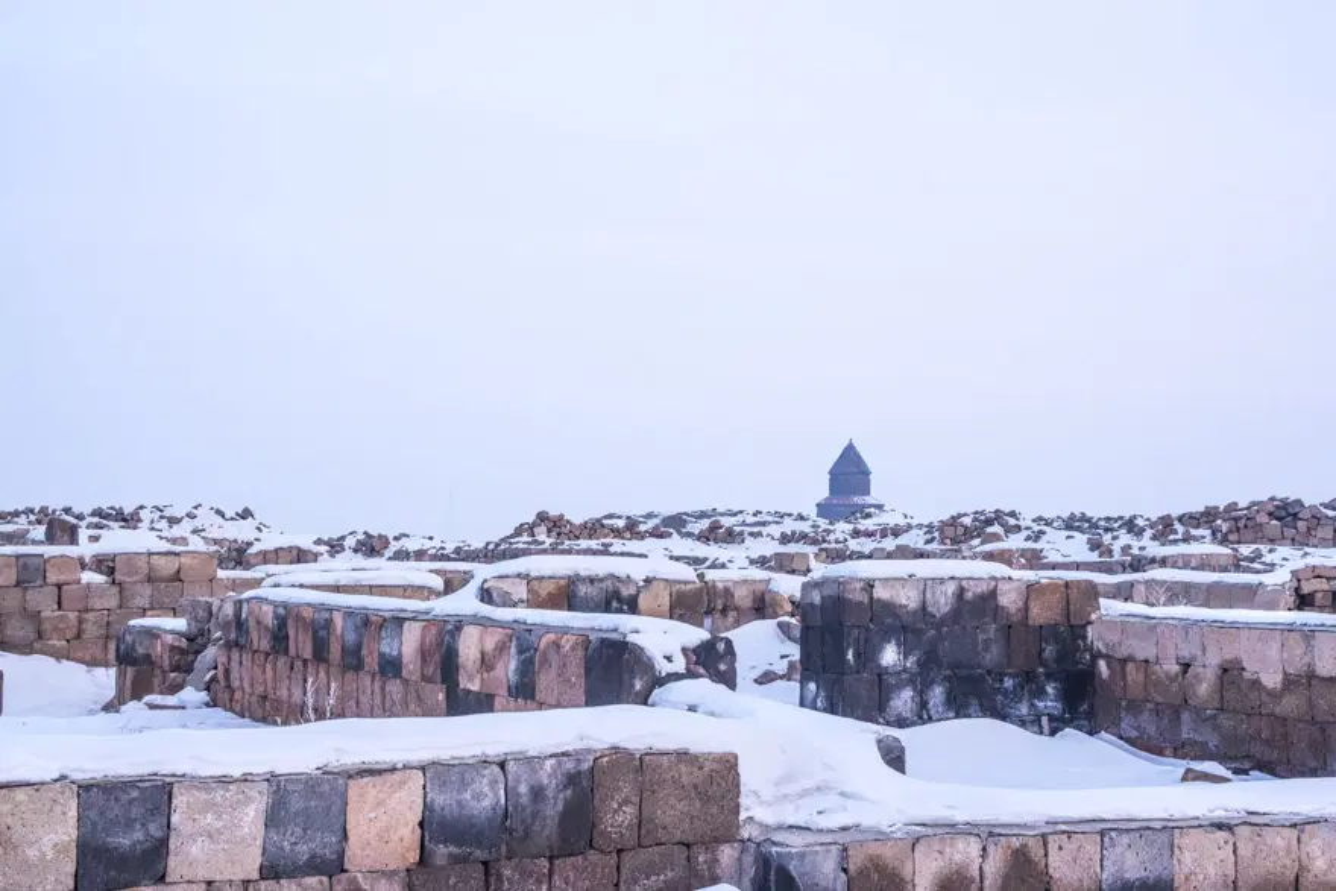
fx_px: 1707
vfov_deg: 29.3
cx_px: 668
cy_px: 446
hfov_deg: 42.7
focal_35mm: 46
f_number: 8
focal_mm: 46
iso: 500
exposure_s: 1/125
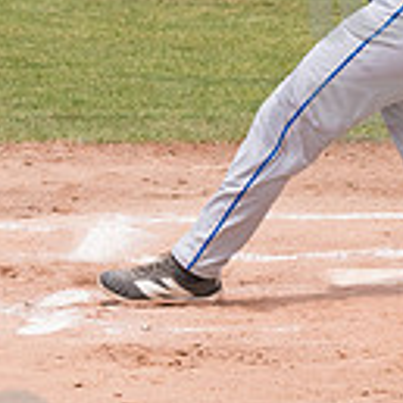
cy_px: 41
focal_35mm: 528
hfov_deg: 3.3
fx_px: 6955
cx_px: 403
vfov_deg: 3.3
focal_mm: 92
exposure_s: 1/1600
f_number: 5.6
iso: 320
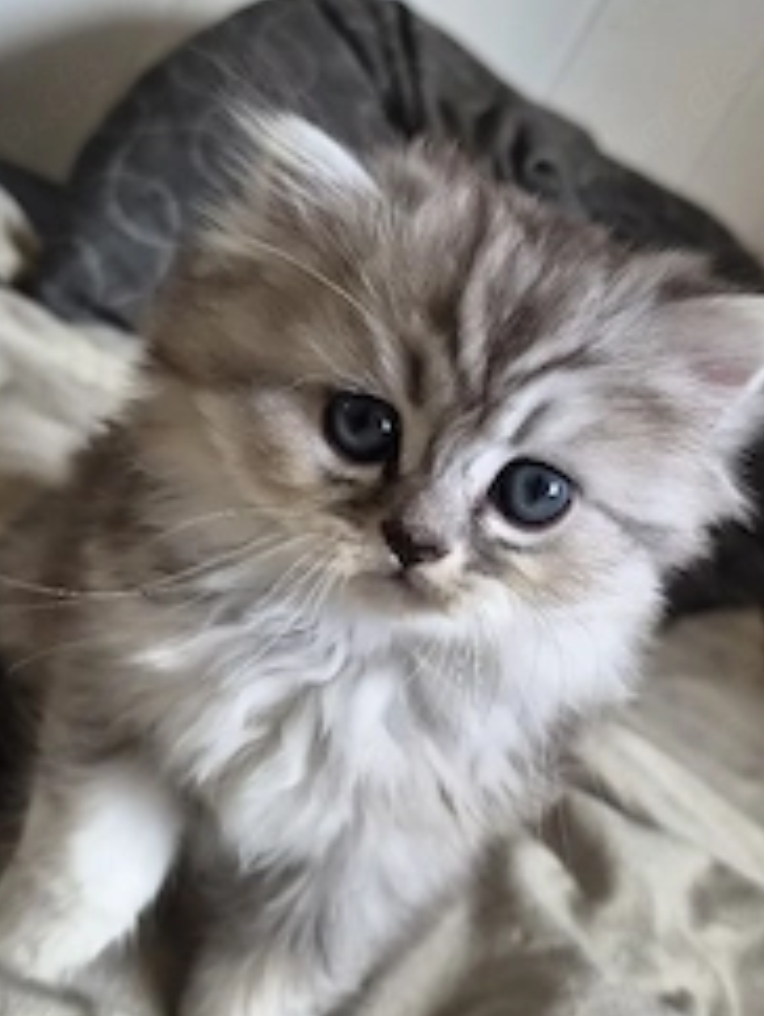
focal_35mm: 38
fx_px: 1116
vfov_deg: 48.9
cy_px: 521
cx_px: 399
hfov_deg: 37.8
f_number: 1.8
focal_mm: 5.4
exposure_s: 1/74.1
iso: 250
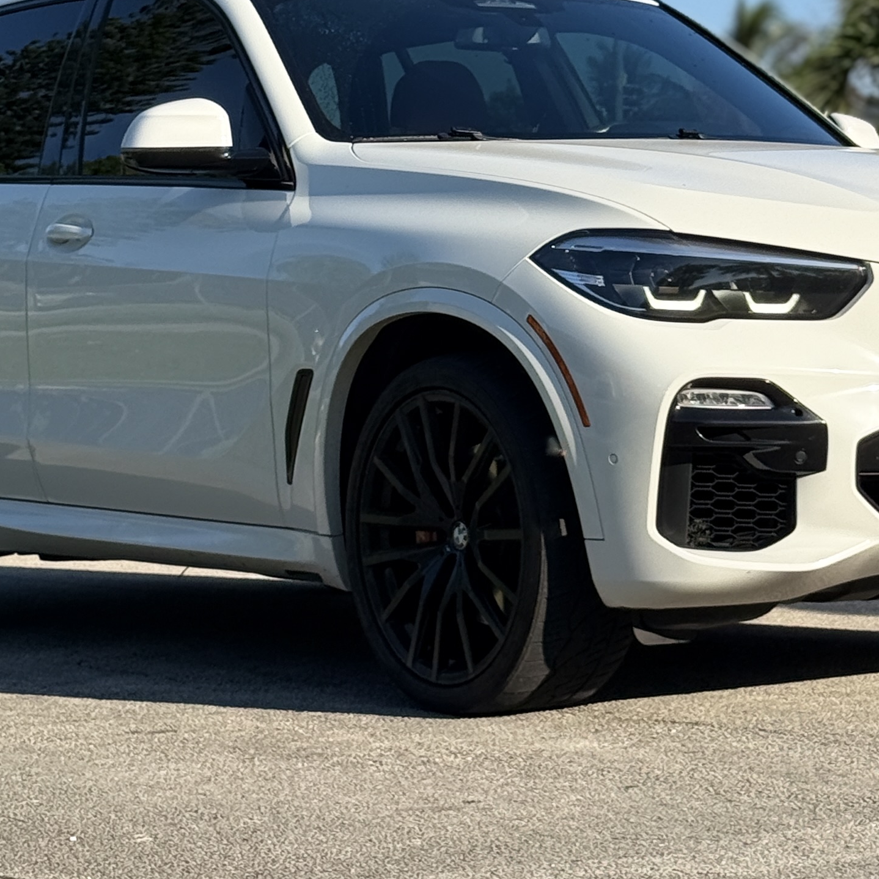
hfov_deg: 14.6
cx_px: 502
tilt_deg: +2.3
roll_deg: +0.2
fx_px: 3419
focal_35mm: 119
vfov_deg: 14.6
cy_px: 218
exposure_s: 1/4329
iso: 64
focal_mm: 6.76
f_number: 1.78
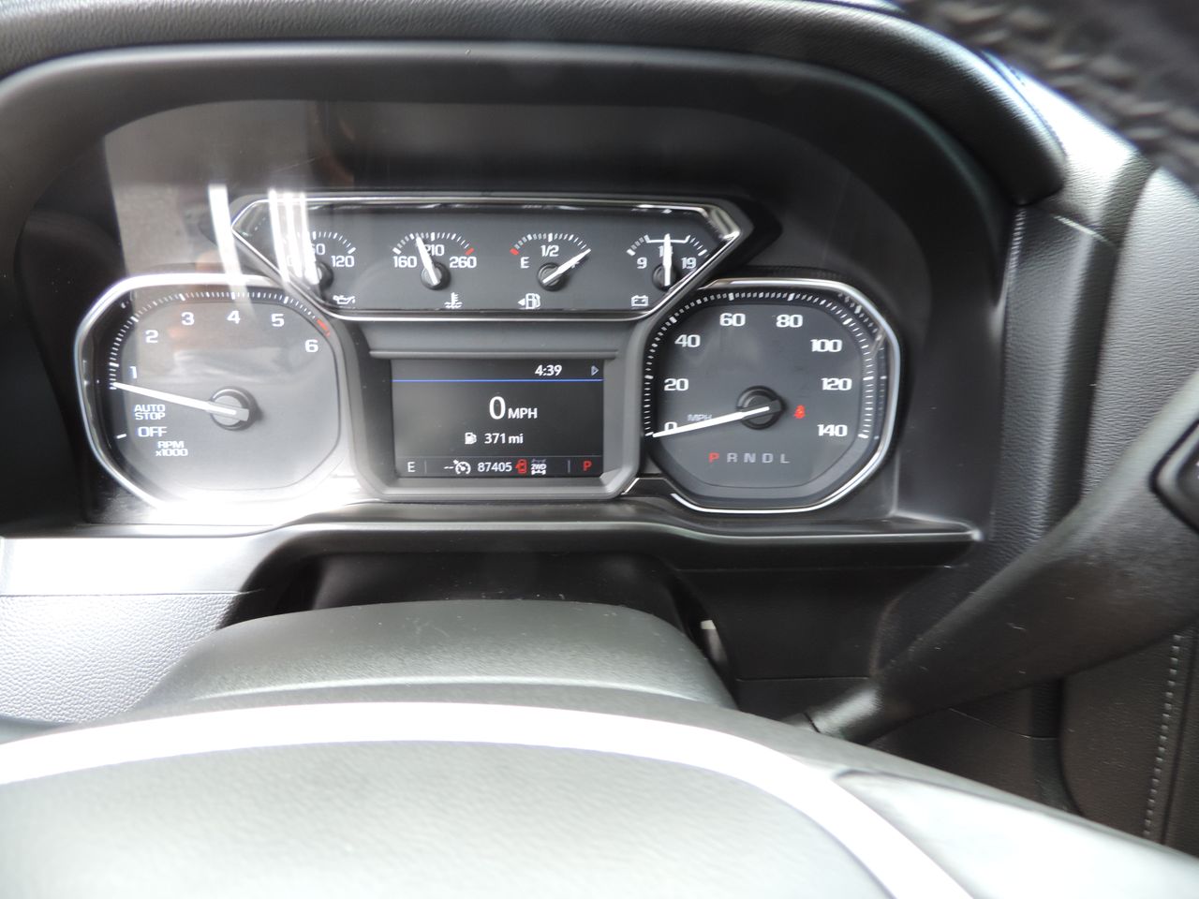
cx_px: 600
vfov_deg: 56.8
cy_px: 450
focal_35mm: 24
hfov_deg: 71.6
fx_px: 831
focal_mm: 4.3
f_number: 3
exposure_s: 1/30
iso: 160
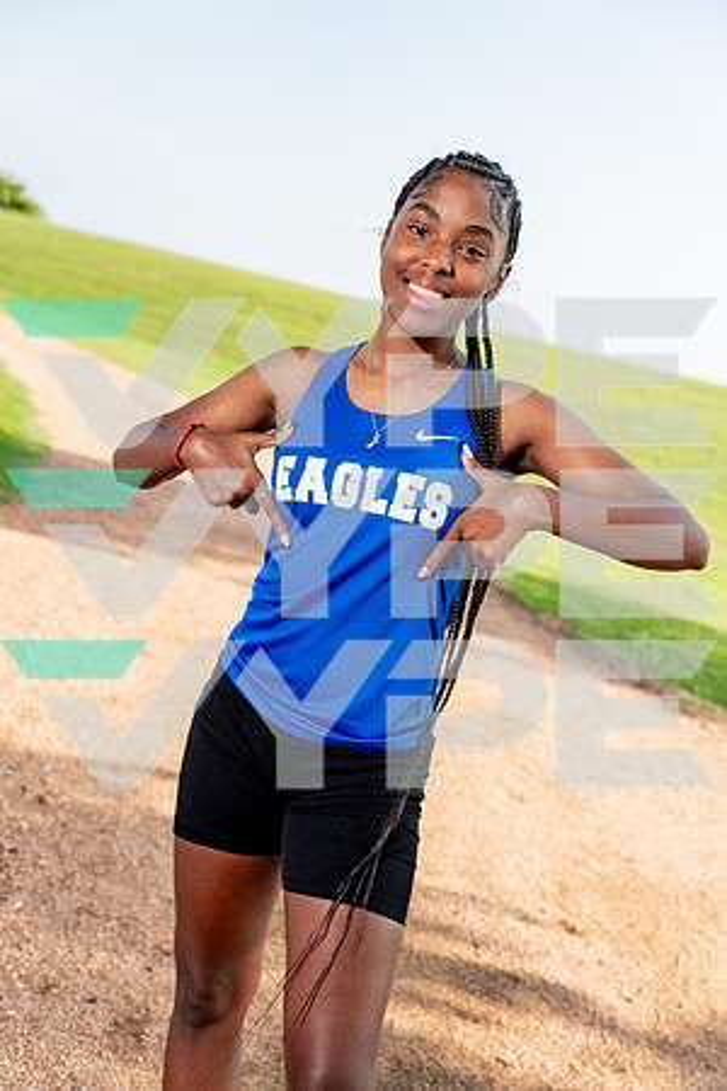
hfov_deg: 27.5
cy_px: 546
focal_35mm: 49
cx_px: 364
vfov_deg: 40.3
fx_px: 1484
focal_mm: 49
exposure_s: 1/250
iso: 100
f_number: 4
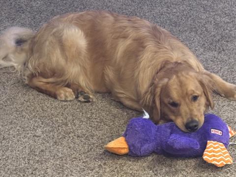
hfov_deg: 36.8
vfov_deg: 28.0
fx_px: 355
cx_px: 118
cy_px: 88
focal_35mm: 52
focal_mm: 5.96
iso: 320
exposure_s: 1/30
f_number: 1.6
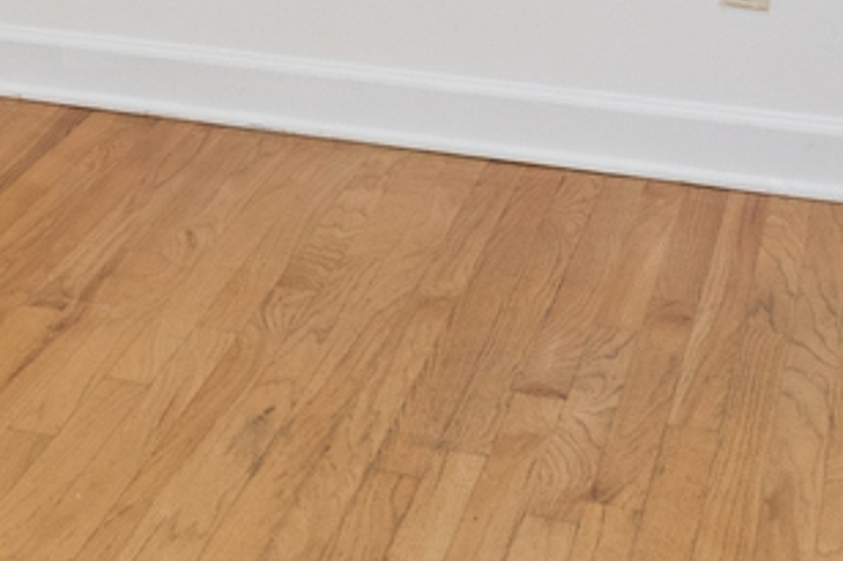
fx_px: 2223
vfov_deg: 12.5
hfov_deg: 20.4
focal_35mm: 95
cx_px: -112
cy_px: -594
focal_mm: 12
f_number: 10
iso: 200
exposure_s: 1/6
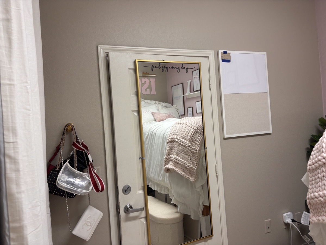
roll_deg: +5.8
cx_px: 163
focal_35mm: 26
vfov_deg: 53.1
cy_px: 122
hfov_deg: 67.3
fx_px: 245
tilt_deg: +2.3
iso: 80
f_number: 1.6
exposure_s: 1/60
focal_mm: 5.96
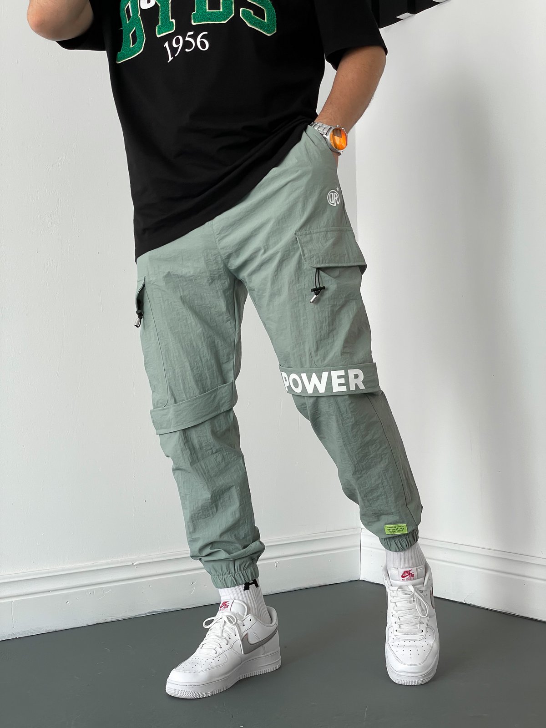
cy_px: 364
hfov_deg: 28.0
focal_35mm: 52
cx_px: 273
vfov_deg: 36.8
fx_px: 1094
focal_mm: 6
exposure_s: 1/120
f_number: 2
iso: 100
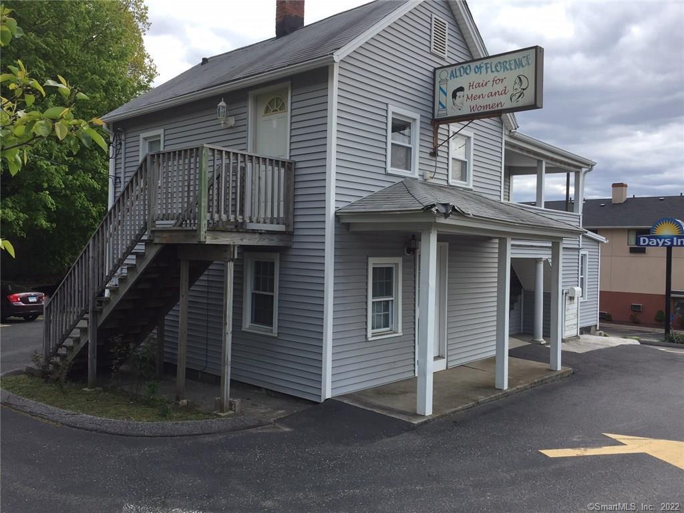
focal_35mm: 29
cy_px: 256
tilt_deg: +0.2
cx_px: 342
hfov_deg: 61.7
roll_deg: -3.1
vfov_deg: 48.2
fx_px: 573
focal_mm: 4.15
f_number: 2.2
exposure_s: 1/1163
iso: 32
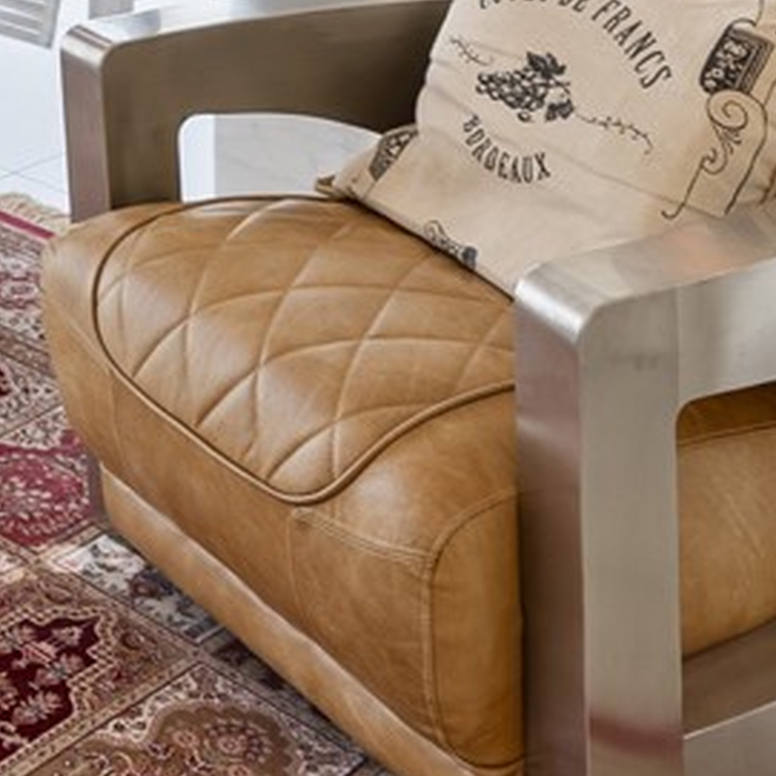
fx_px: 2156
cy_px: -709
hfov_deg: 17.9
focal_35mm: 85
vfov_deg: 16.4
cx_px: -437
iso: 160
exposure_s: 1/25
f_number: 4.5
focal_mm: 16
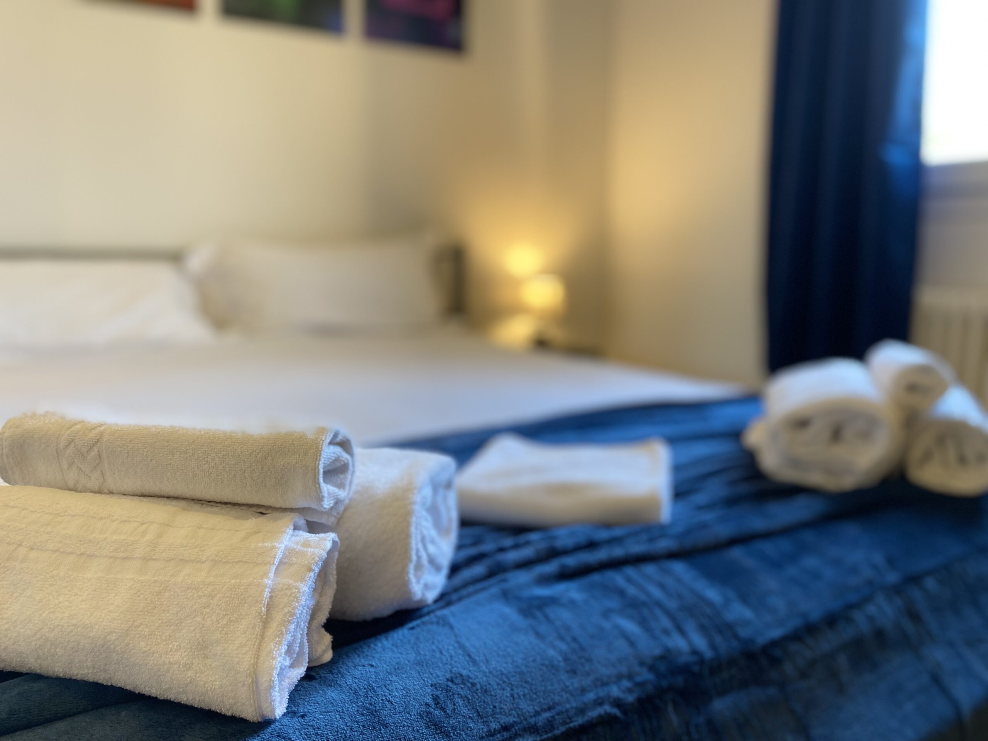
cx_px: 494
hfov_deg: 67.3
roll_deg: -1.1
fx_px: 742
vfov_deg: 53.1
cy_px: 370
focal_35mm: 26
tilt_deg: -8.7
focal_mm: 4.25
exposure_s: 1/50
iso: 100
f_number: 1.8
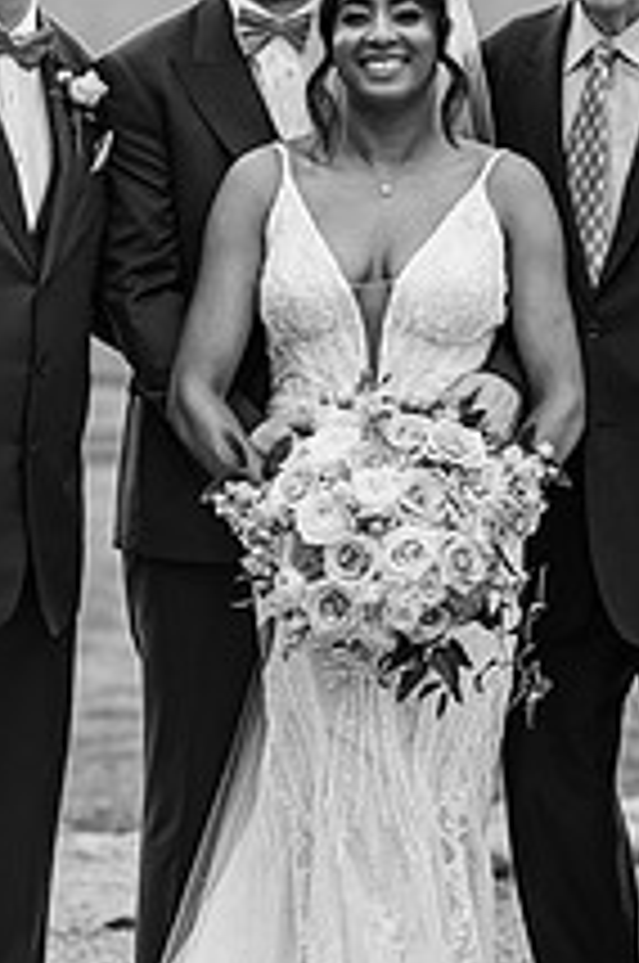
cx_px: 286
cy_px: 486
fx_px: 4781
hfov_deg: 7.6
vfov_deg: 11.5
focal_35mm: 179
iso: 100
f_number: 2.2
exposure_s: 1/1250
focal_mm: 85
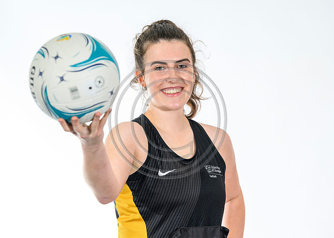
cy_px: 112
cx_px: 163
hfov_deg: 13.4
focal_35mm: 150
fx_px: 1421
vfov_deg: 9.6
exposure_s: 1/160
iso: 320
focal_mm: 135
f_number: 5
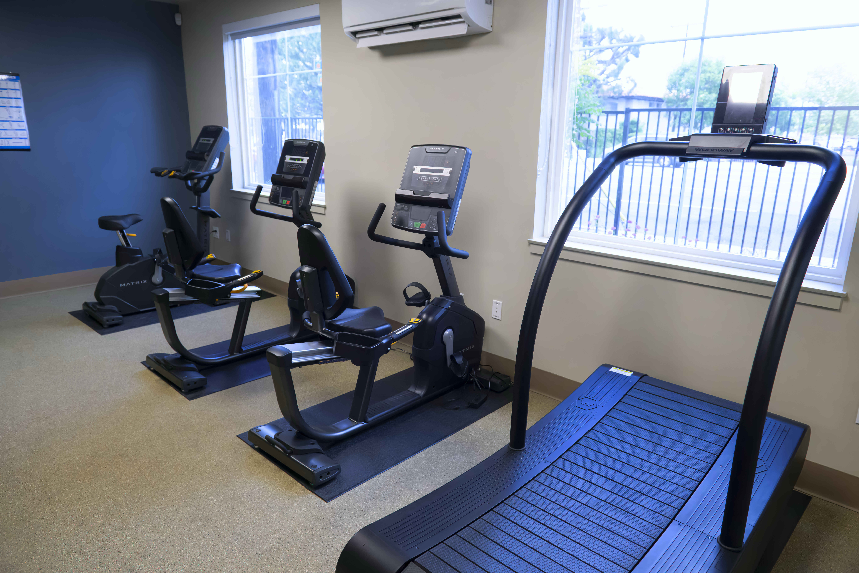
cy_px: 286
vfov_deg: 53.1
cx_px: 430
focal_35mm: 24
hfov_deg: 73.7
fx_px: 573
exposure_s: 1/320
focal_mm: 24
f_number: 4.5
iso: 5000
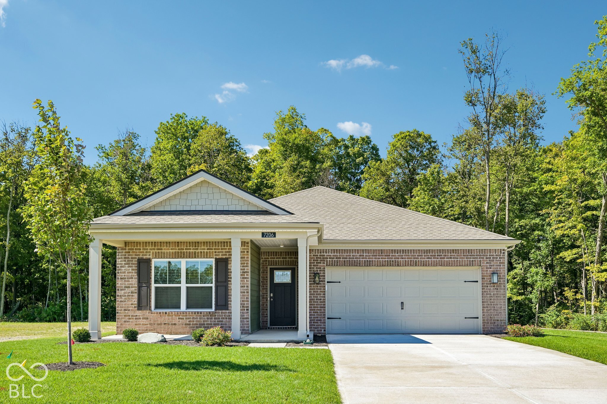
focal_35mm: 30
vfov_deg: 43.6
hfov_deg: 61.9
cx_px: 304
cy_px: 202
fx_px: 506
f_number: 7.1
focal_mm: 30
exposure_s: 1/250
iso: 100
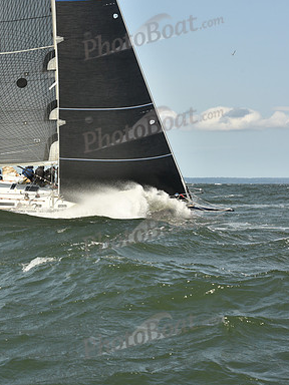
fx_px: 1536
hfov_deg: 10.7
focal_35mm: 138
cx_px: 31
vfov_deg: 14.3
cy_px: 193
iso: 250
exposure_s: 1/800
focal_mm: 95
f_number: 9
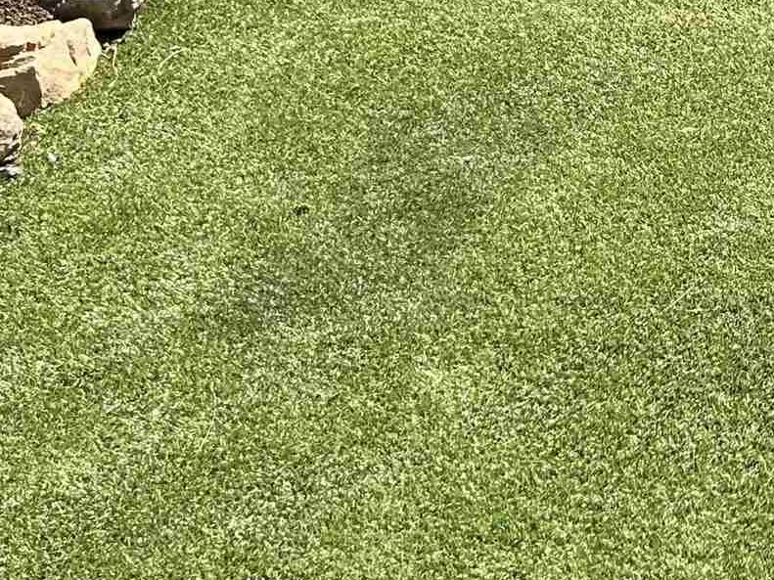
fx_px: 2258
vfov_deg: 13.8
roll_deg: +0.7
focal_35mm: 101
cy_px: -285
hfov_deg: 17.7
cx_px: 1104
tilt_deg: -10.5
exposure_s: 1/965
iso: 50
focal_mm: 5.7
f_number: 1.5
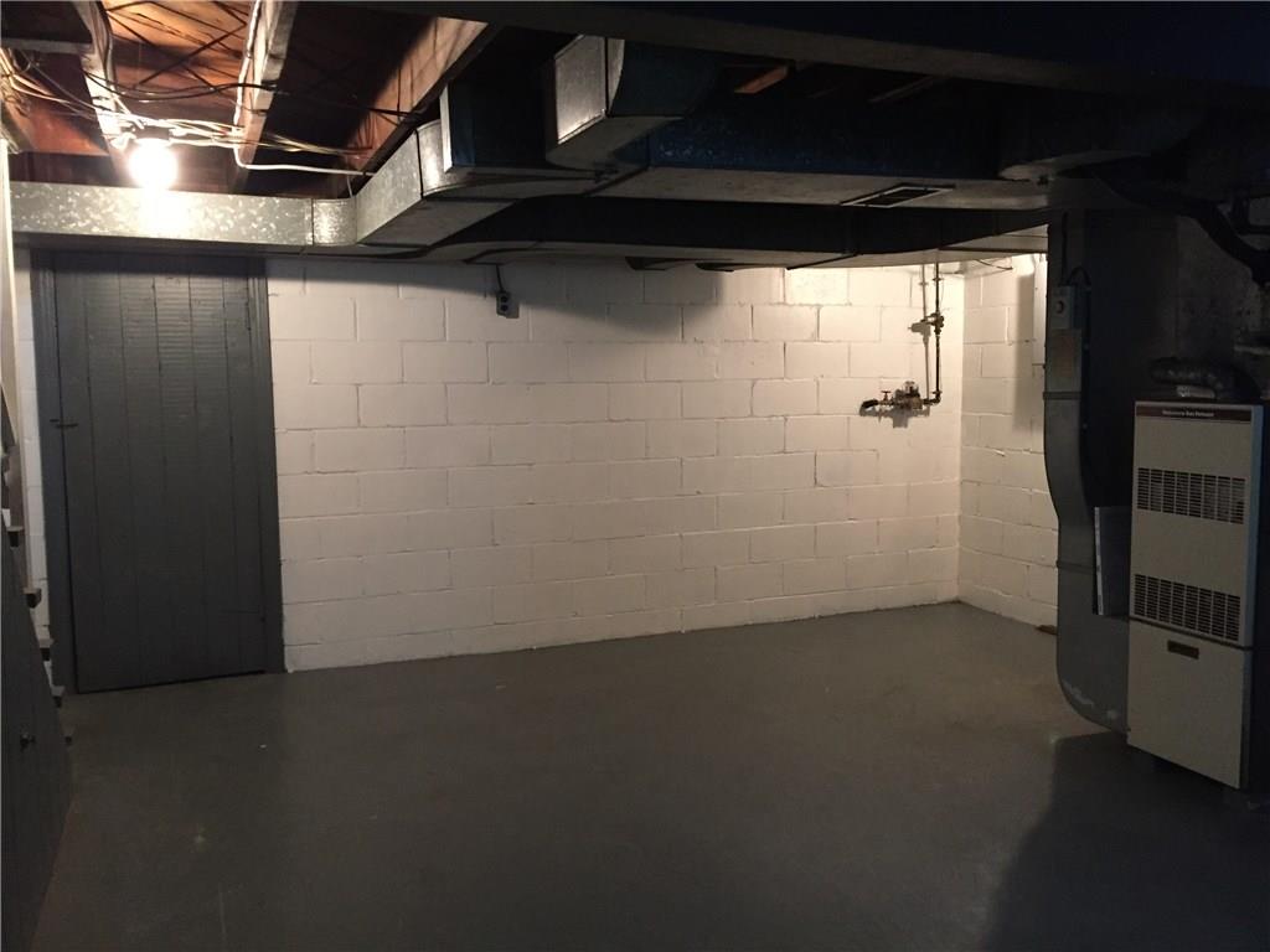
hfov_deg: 61.7
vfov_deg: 48.2
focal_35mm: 29
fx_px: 1064
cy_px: 476
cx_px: 635
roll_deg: +0.8
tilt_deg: -4.9
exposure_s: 1/15
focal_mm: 4.15
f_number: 2.2
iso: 250
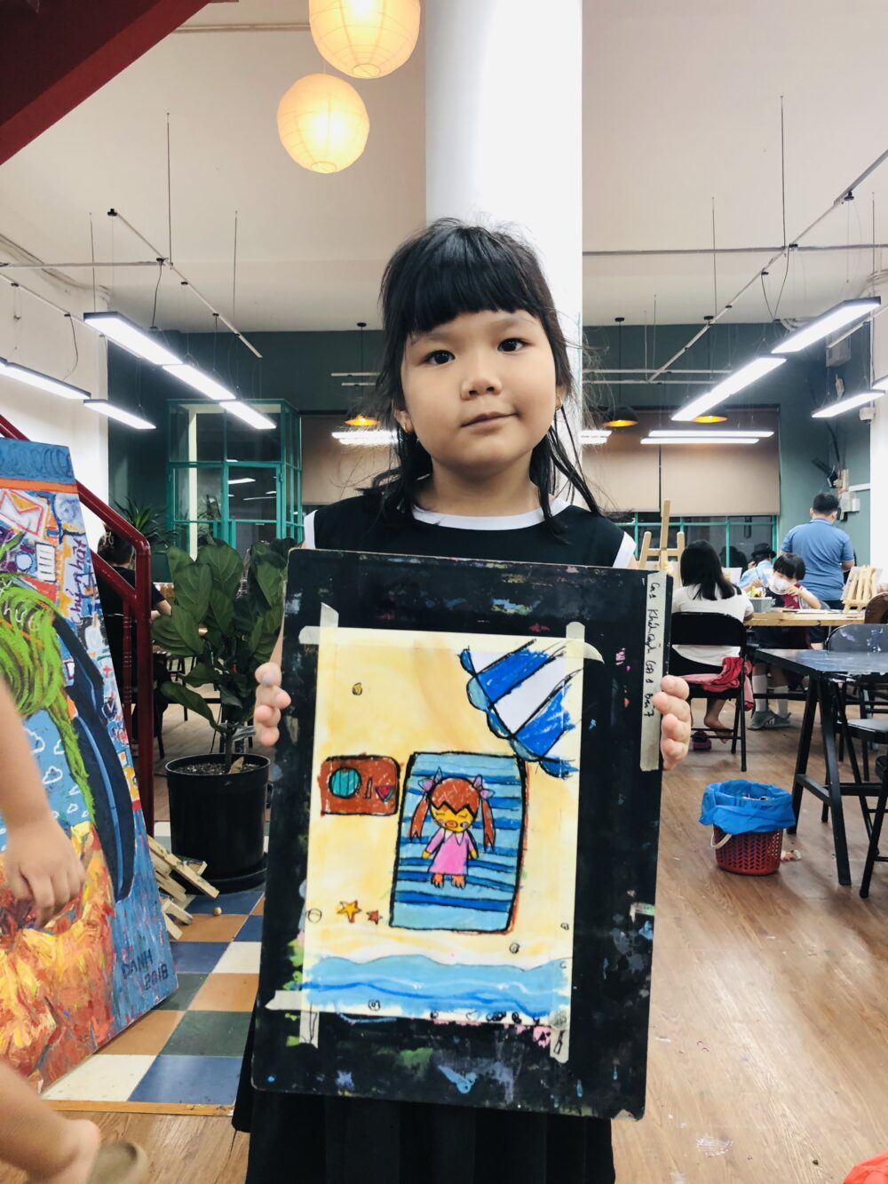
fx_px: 958
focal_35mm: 28
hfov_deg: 49.8
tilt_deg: +1.1
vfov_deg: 63.4
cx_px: 444
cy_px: 592
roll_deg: -0.3
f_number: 1.8
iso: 25
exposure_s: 1/33
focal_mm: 4
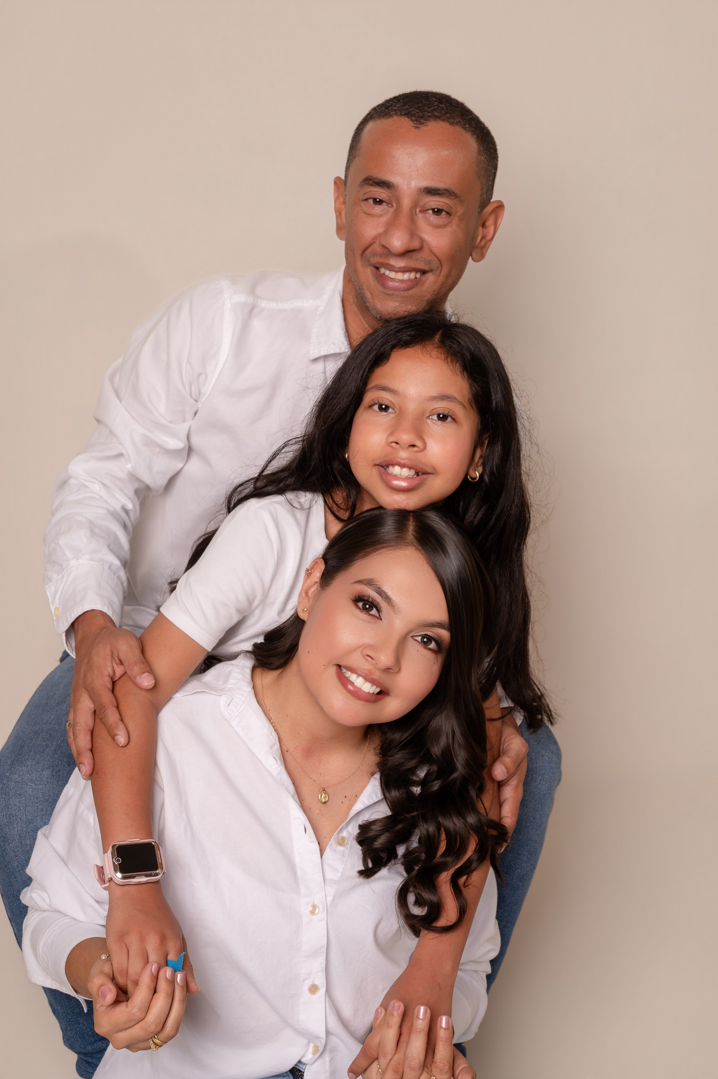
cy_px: 540
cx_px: 359
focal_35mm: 50
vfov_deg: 39.6
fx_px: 1498
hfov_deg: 27.0
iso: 320
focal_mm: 50
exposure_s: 1/100
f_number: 8
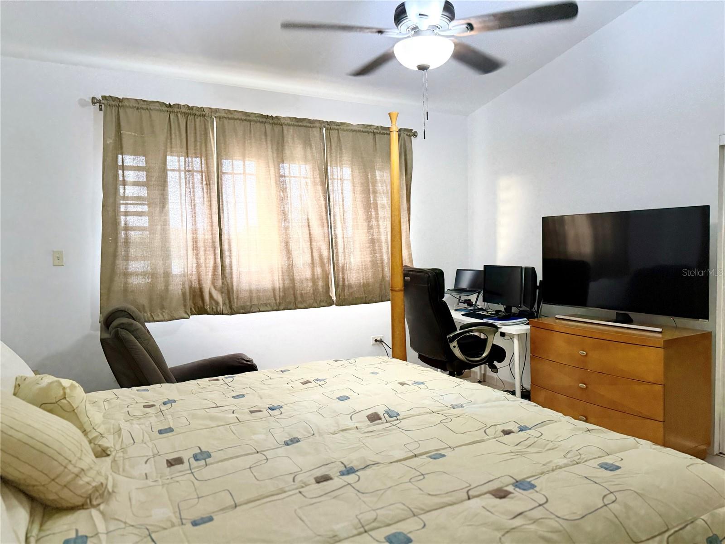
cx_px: 362
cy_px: 272
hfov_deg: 71.6
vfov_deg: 56.8
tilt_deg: -1.8
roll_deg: +1.1
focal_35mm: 24
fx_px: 503
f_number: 1.78
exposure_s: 1/39
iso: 640
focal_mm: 6.76
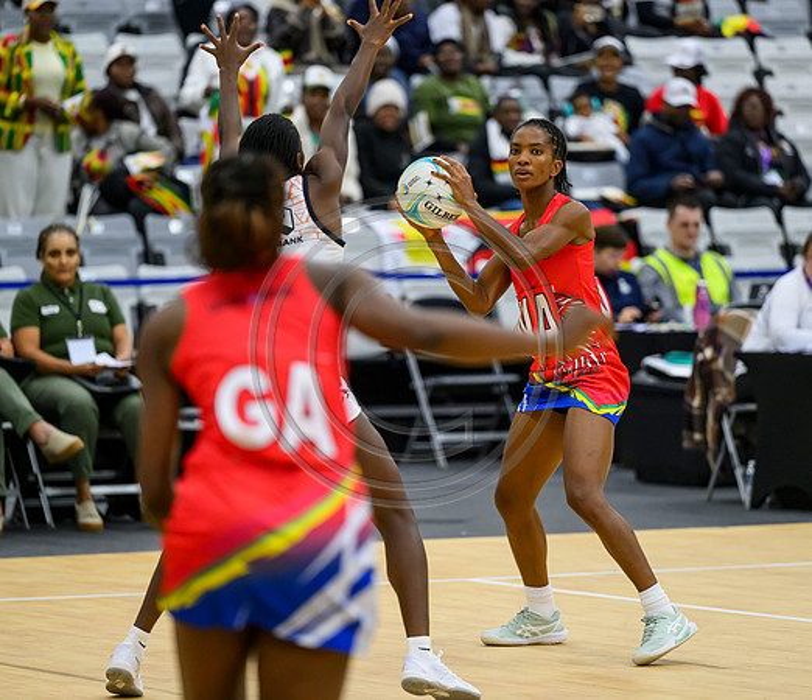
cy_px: 350
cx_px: 471
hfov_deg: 8.0
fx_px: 5834
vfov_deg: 6.9
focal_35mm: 235
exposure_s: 1/1000
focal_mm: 200
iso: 4000
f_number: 3.2
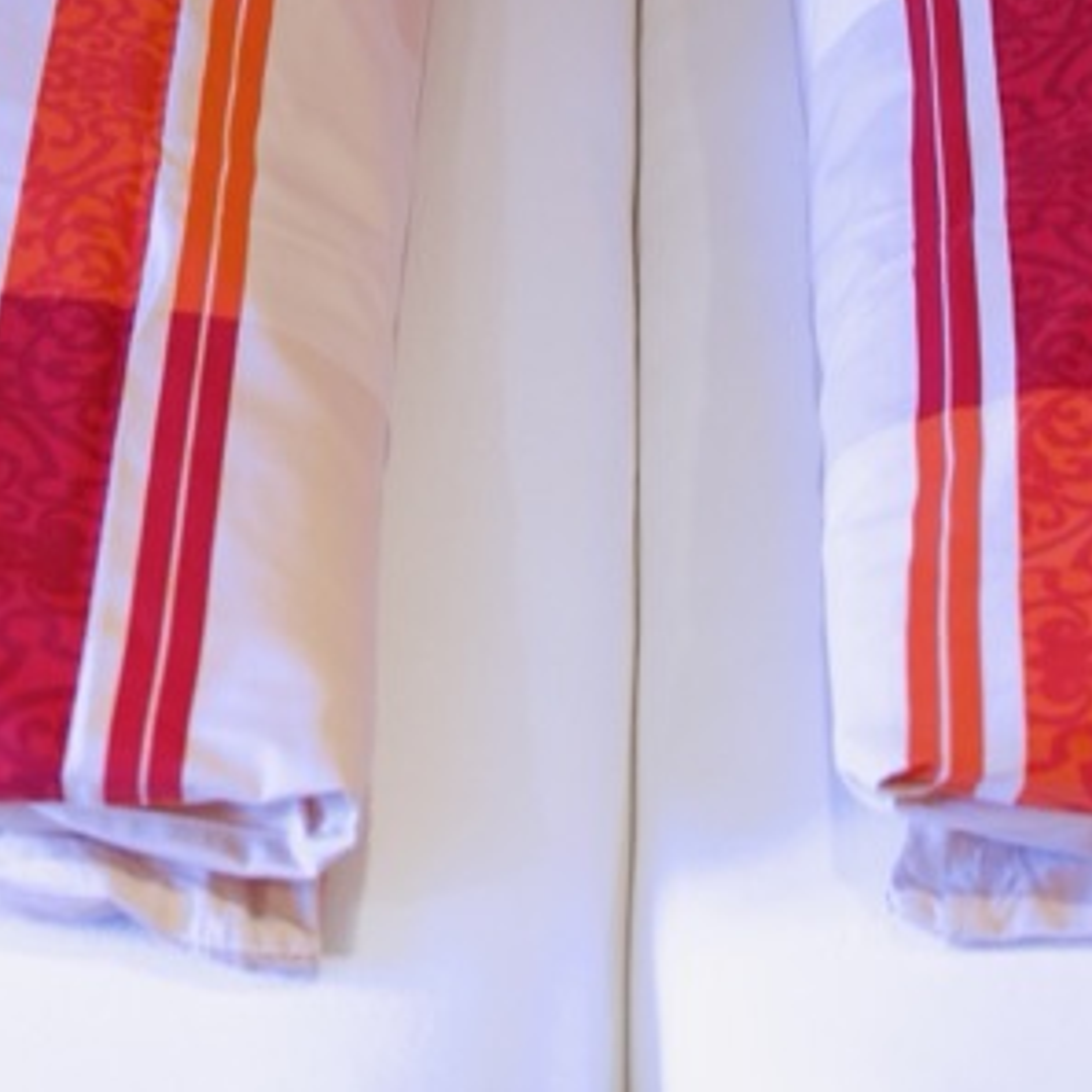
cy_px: -460
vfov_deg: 14.9
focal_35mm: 110
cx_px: 522
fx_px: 3926
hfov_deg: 15.8
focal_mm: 24
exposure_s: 1/40
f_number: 2.8
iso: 640
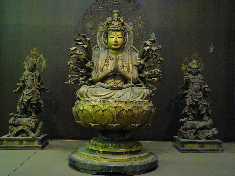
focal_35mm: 46
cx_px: 118
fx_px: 312
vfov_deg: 31.5
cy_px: 88
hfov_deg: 41.2
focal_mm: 7.7
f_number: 2.8
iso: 200
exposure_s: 1/4
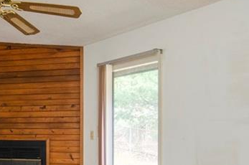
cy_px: 120
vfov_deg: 23.3
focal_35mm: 57
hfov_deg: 32.6
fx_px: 397
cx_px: 14
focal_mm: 13
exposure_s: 1/50
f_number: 7.1
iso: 500
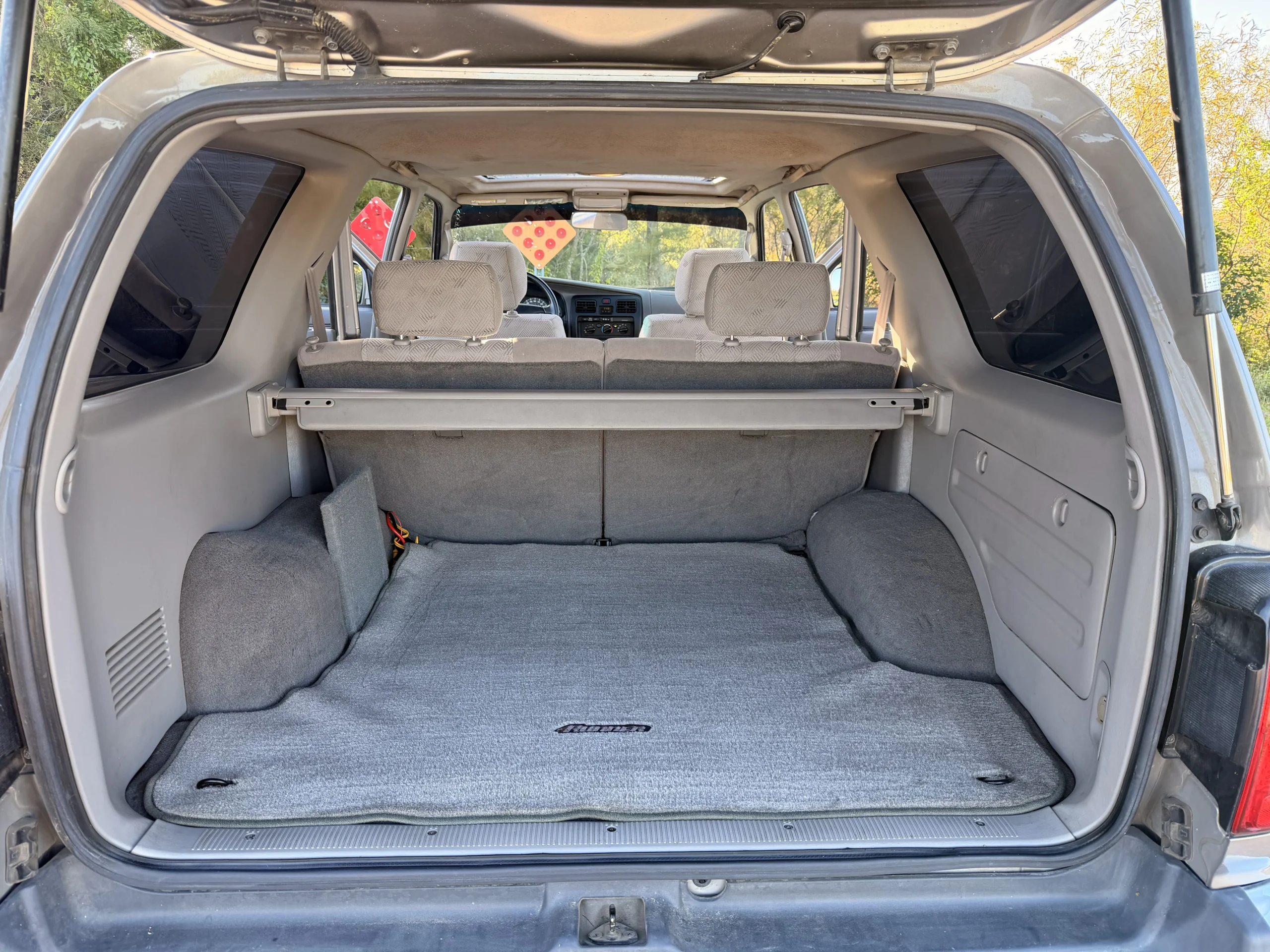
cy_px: 476
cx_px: 635
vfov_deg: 56.8
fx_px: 881
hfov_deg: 71.6
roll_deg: +1.2
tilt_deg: -14.9
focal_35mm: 24
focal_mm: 6.76
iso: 80
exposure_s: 1/173
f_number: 1.78
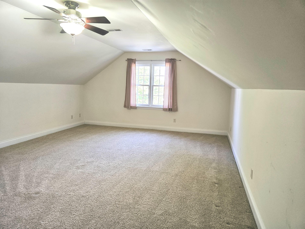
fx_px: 203
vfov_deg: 58.9
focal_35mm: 23
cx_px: 152
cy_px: 114
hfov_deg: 73.9
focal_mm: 5.4
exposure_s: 1/120
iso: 320
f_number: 1.8
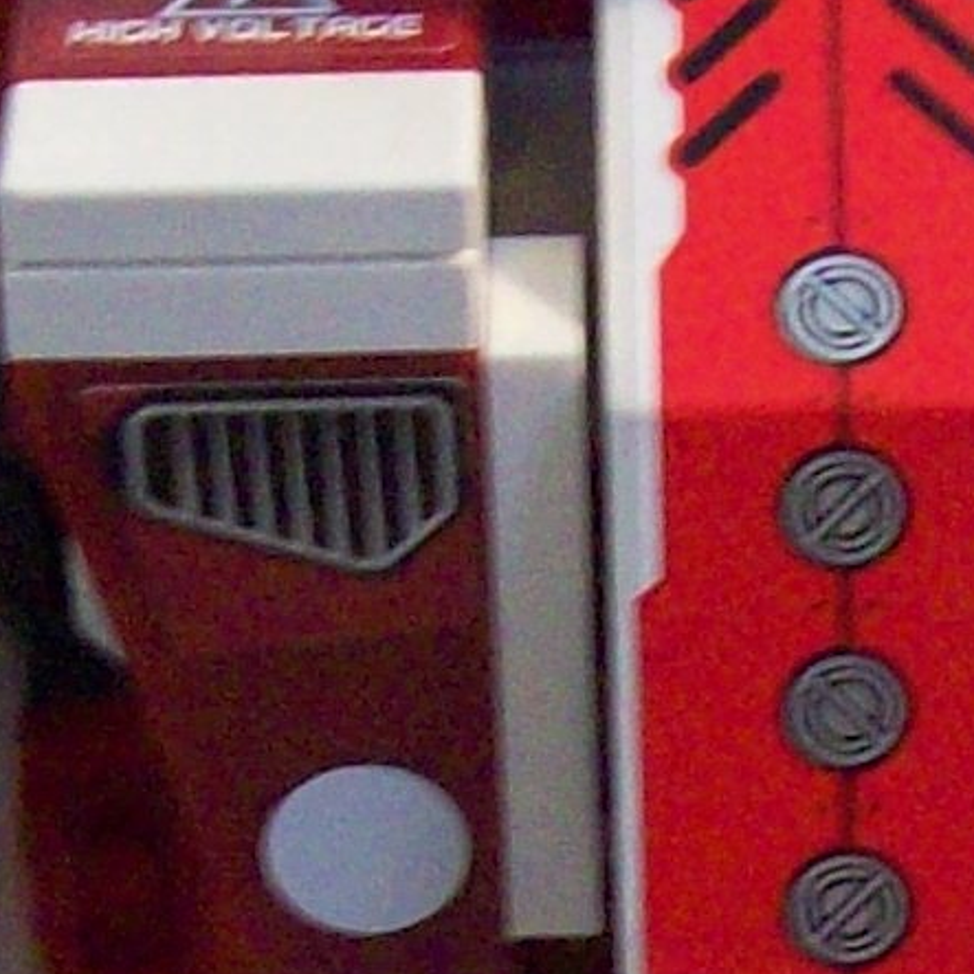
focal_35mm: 237
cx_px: 864
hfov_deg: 7.4
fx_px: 7545
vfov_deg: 7.3
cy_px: 1258
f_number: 2.7
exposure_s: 1/12.3
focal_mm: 6
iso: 160
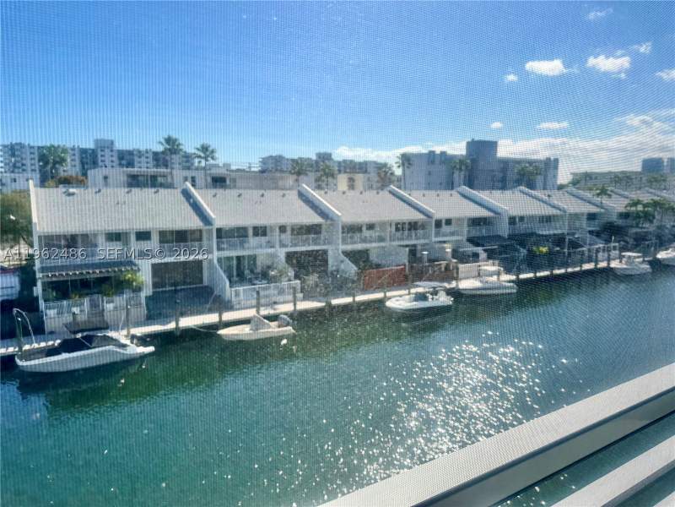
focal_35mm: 24
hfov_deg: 71.6
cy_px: 254
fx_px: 468
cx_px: 338
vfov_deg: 56.8
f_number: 1.78
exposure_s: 1/4310
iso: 80
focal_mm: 6.76
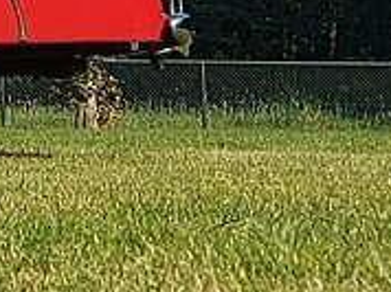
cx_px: -648
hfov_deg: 10.1
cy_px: -294
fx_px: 1827
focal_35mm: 162
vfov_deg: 8.6
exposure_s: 1/983
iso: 32
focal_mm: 5.23
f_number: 1.8
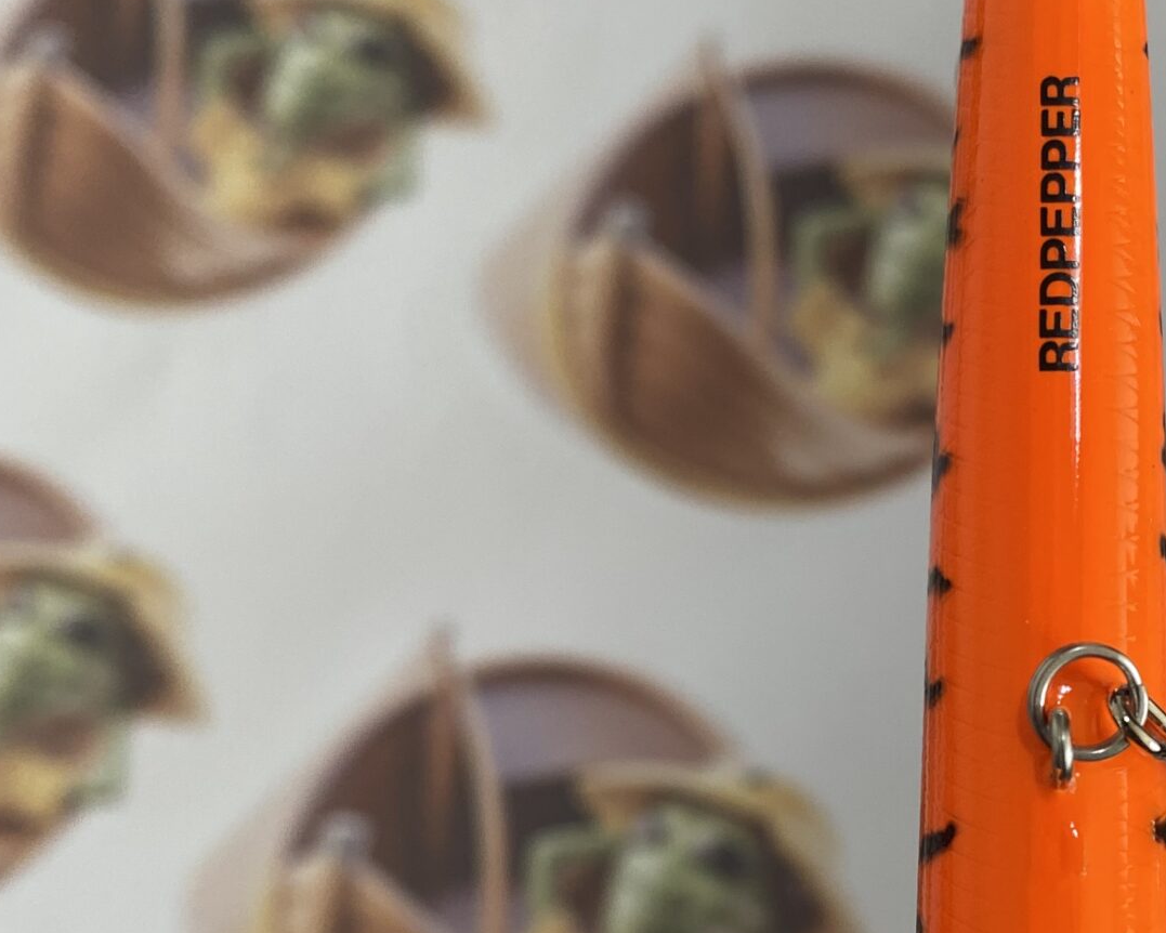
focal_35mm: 58
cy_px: 891
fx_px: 2002
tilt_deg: -73.8
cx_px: 957
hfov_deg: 31.5
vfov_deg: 25.2
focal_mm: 4.25
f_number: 1.8
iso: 64
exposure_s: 1/60
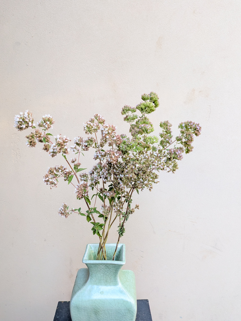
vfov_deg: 71.6
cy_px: 160
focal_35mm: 24
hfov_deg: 56.8
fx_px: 223
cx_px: 120
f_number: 1.7
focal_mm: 4.53
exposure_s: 1/37.1
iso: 141
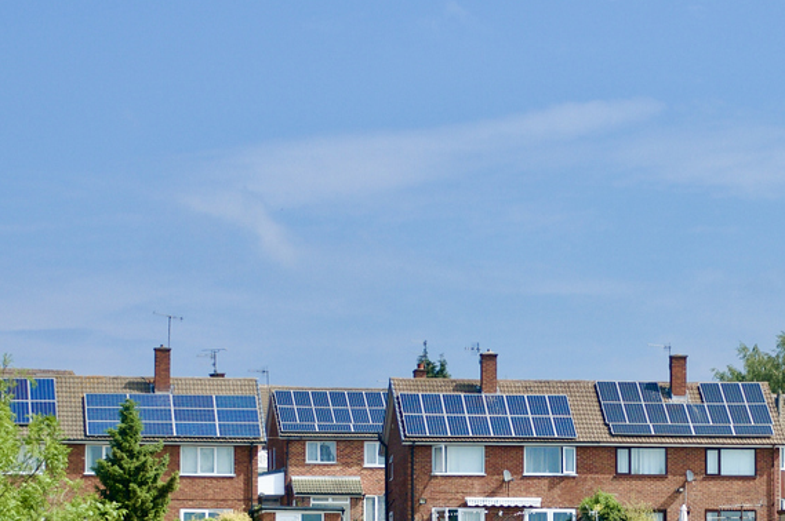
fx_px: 3966
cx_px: 598
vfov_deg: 7.5
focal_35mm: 182
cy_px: 546
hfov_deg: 11.3
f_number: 2.8
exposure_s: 1/4000
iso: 200
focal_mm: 55
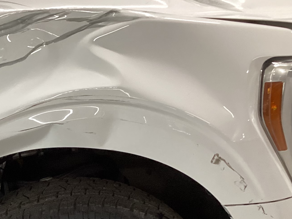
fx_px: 658
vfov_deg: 18.2
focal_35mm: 78
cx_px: 38
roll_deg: +2.7
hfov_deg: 24.4
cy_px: 245
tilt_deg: -27.8
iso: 250
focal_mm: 3.3
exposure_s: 1/60
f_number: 2.4
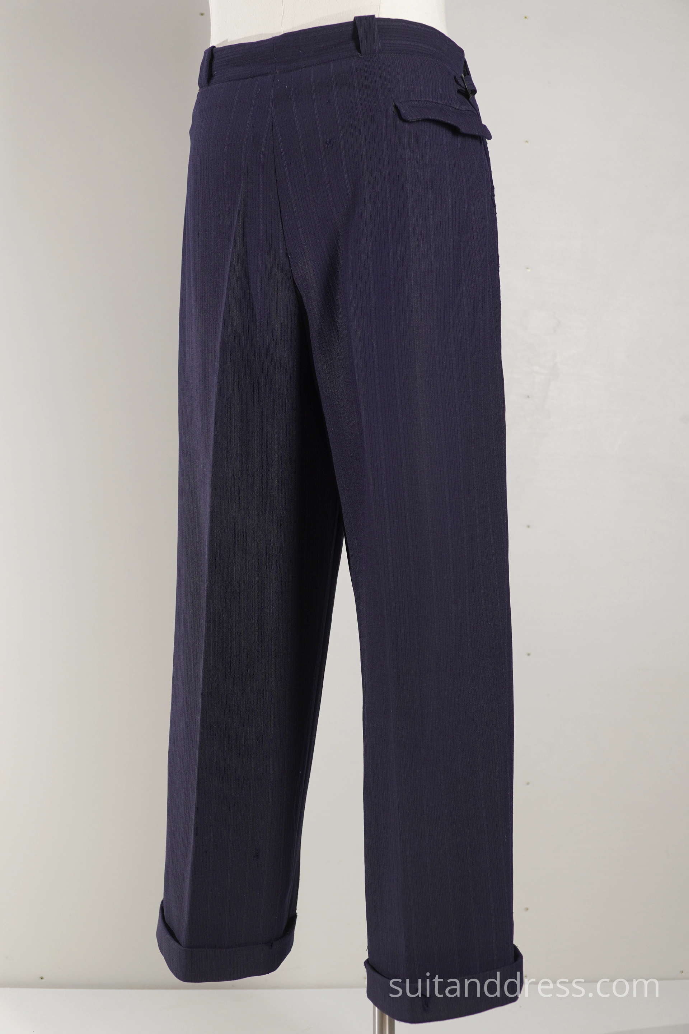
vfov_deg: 41.1
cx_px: 344
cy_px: 517
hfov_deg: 28.1
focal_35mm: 48
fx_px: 1378
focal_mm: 32
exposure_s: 1/80
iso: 200
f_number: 2.8
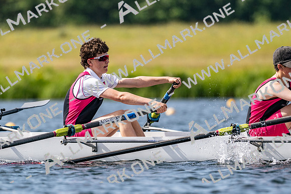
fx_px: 4847
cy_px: 97
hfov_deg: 3.4
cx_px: 146
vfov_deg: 2.3
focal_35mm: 600
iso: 220
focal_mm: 400
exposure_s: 1/2500
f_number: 4.5
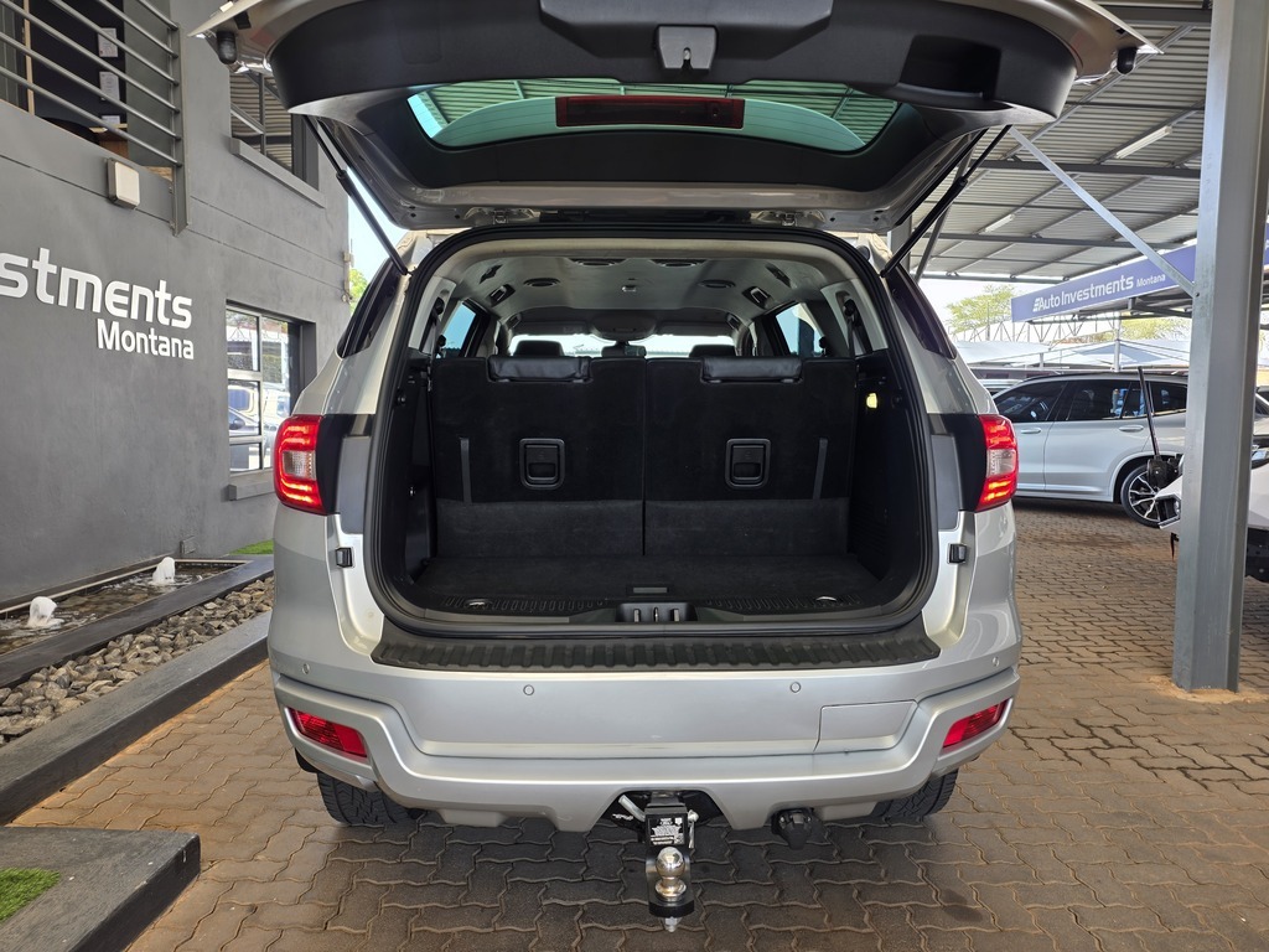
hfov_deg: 73.9
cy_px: 476
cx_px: 634
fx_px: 843
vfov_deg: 58.9
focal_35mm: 23
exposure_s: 1/50
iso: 12
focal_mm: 6.25
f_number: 1.7
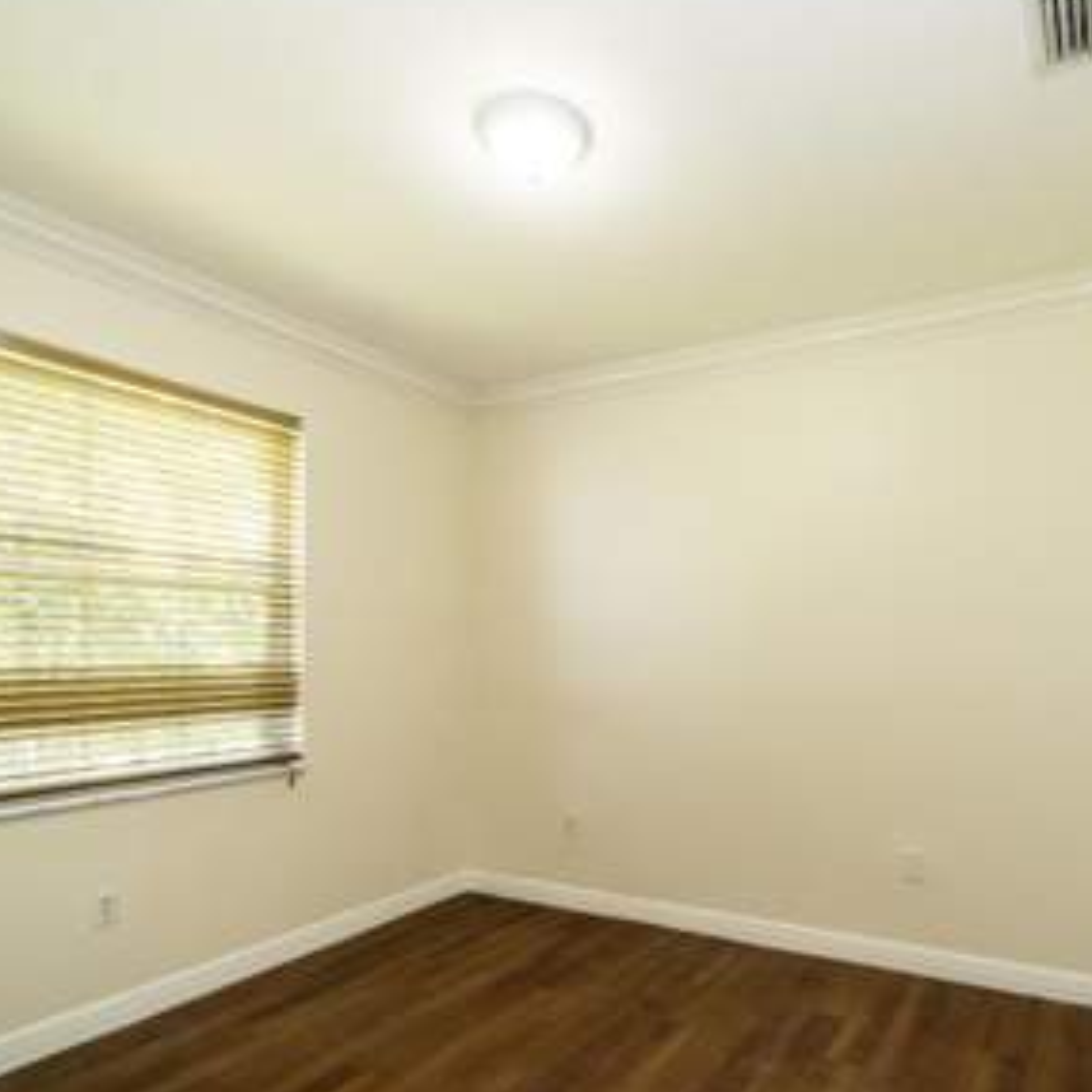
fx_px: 714
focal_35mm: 20
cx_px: 649
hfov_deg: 74.1
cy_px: 557
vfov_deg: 74.8
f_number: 5.6
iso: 1000
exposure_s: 1/80
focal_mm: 14
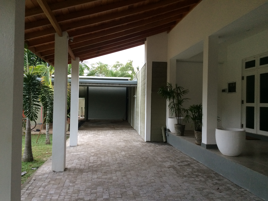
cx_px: 134
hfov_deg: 61.7
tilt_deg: -1.2
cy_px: 100
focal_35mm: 29
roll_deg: -0.4
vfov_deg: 48.2
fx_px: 225
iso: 80
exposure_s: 1/33
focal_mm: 4.15
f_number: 2.2
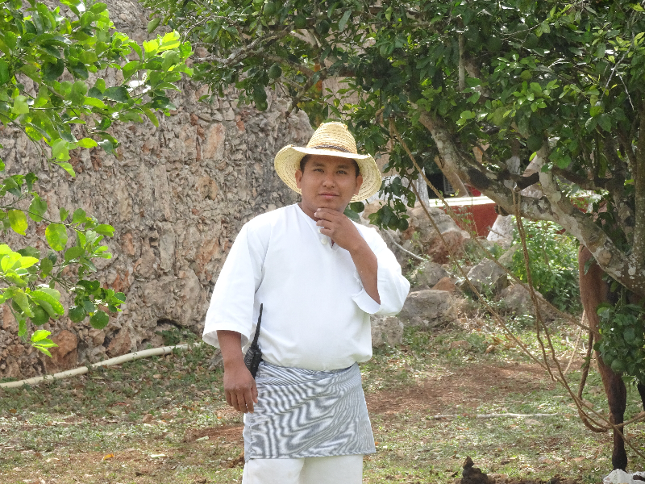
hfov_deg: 9.3
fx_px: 3950
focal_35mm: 212
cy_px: 242
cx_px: 322
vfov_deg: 7.0
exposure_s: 1/250
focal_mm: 36.24
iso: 160
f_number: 6.3
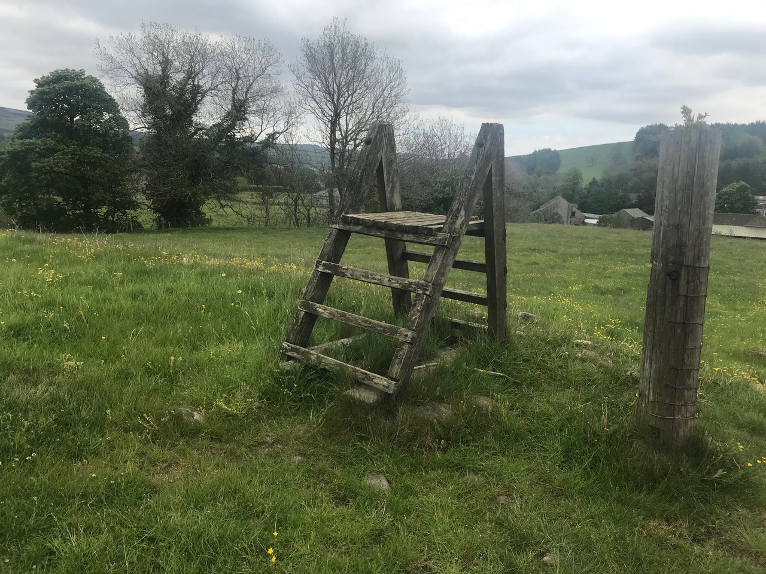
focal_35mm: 28
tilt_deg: -10.3
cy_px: 287
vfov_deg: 49.7
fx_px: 620
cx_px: 383
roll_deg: -1.4
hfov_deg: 63.4
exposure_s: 1/1076
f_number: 1.8
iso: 20
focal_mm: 3.99
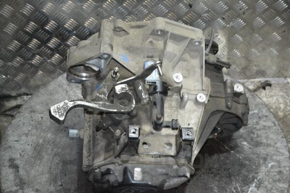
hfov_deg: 29.2
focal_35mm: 69
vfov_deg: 19.7
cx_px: 145
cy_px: 96
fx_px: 556
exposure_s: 1/60
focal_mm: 46
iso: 3200
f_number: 5.3
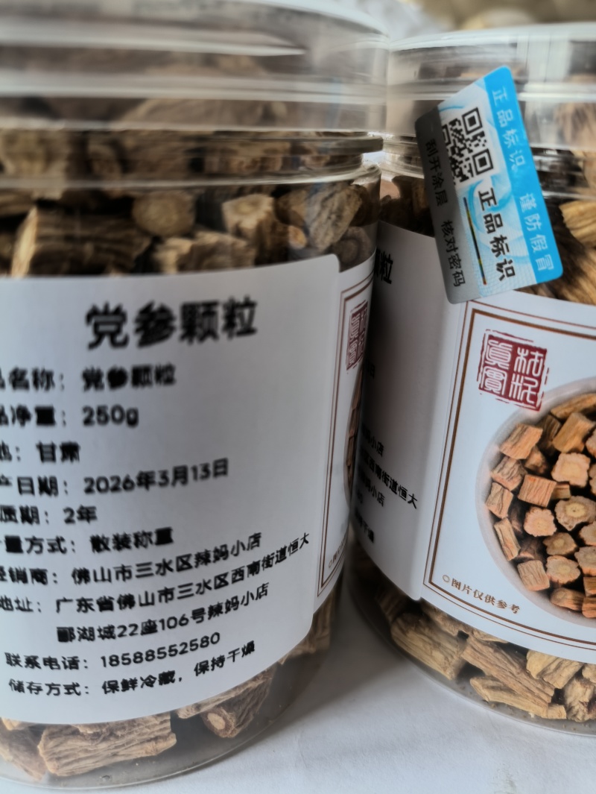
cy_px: 397
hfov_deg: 58.9
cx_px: 298
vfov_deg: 73.9
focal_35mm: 23
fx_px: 527
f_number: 1.79
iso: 147
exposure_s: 1/33.3
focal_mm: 4.69
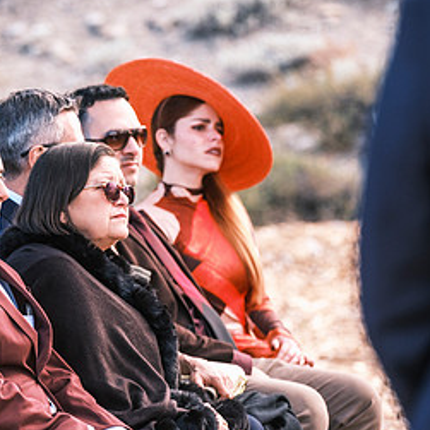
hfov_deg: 4.2
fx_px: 5804
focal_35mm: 413
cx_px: 115
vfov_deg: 4.2
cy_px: 225
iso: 400
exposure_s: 1/640
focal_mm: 140
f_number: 3.2
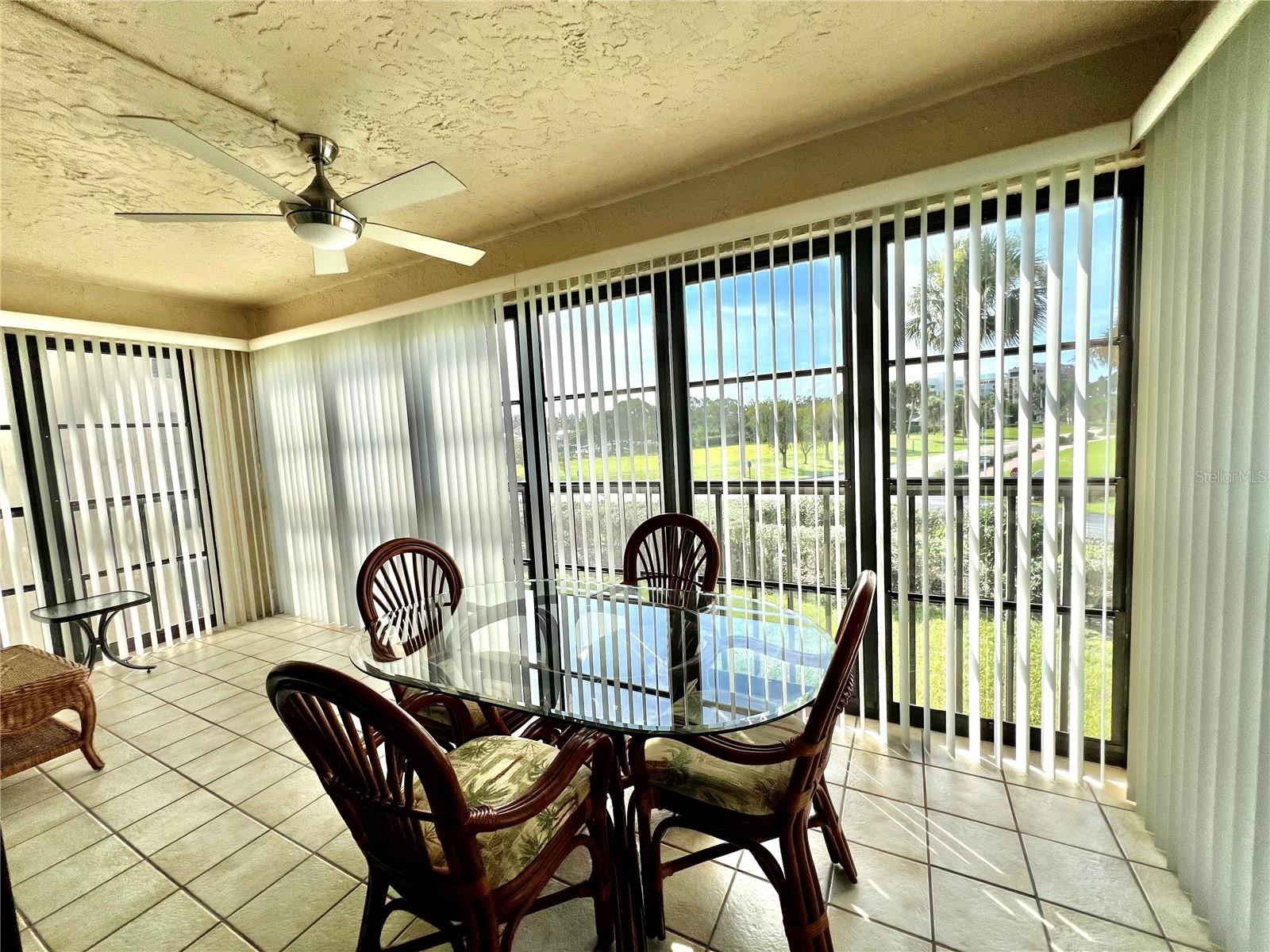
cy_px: 476
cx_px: 635
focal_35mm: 13
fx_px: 477
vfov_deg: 89.9
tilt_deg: -4.2
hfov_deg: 106.2
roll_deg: +3.8
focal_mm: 1.57
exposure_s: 1/779
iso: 32
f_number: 1.8
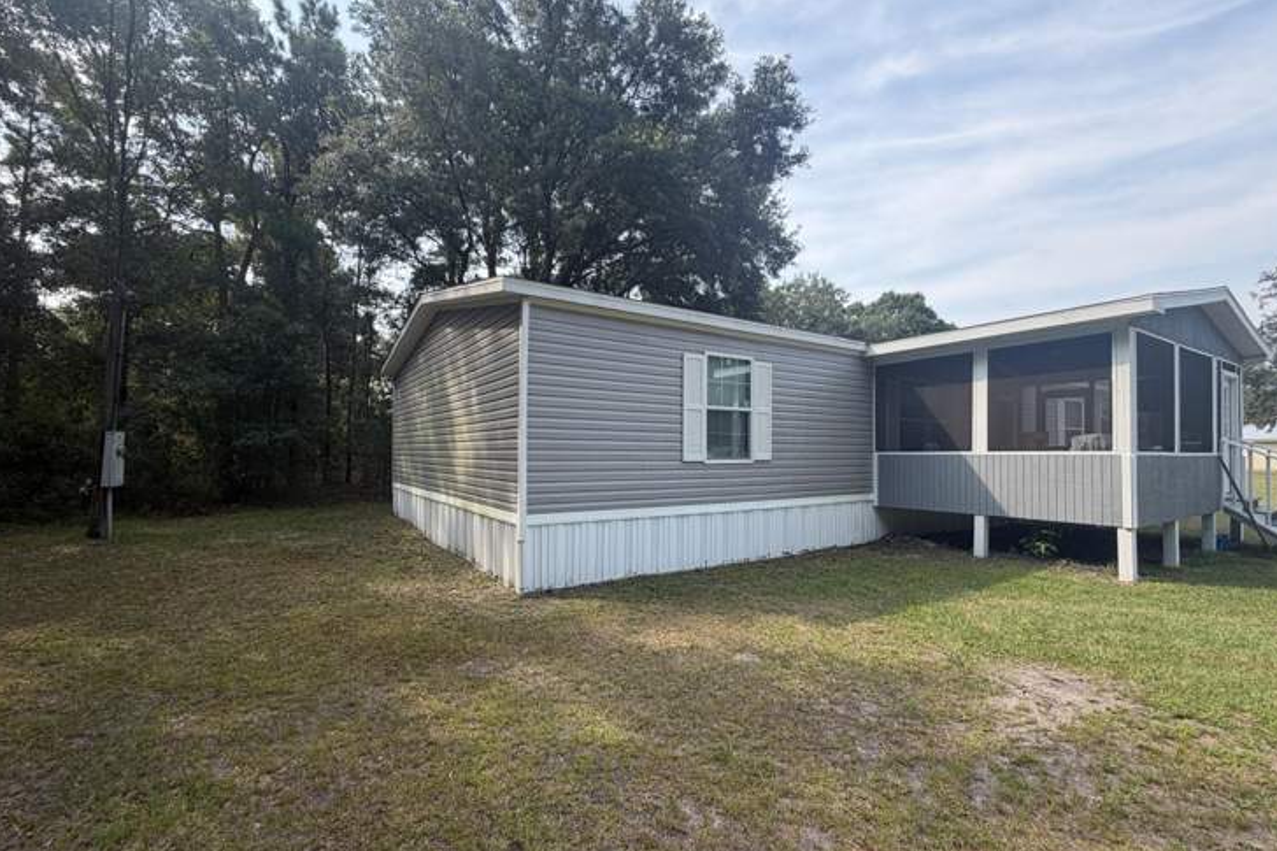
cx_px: 654
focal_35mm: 16
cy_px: 439
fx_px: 567
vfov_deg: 73.7
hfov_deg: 96.7
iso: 40
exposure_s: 1/619
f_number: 2.2
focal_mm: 2.22
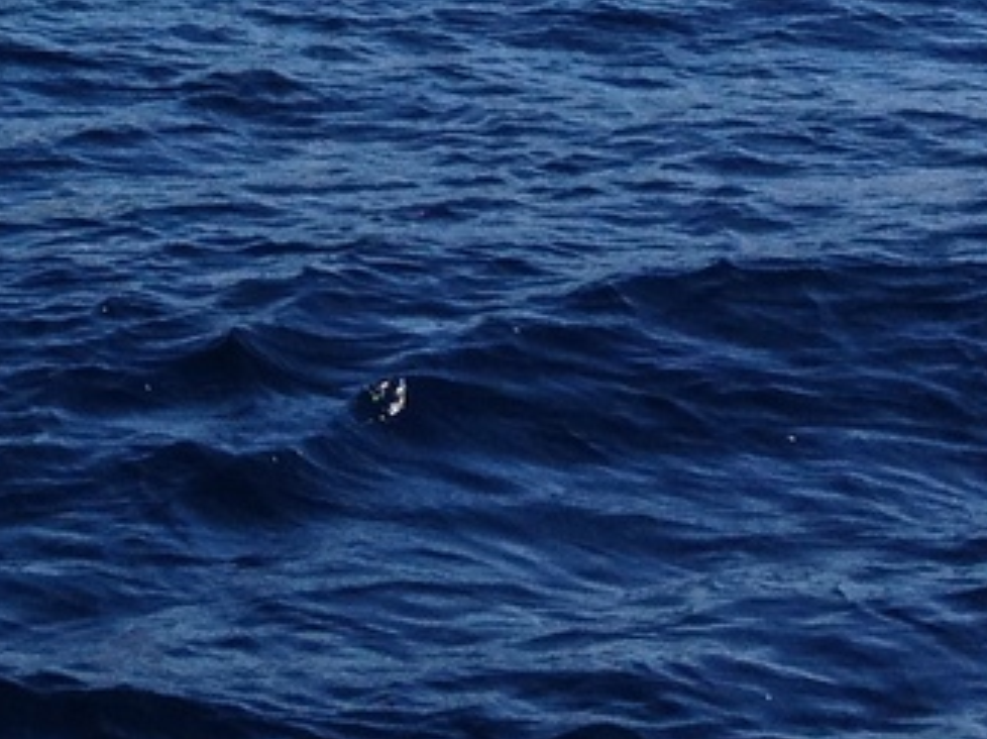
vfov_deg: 7.9
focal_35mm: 172
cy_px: -1072
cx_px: -372
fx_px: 4901
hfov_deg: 11.2
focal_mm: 4.28
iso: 64
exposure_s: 1/1842
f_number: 2.4
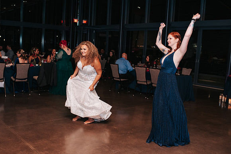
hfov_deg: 49.0
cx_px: 101
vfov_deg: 33.9
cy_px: 77
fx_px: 253
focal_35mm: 39
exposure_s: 1/200
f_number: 2.8
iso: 1000
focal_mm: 35
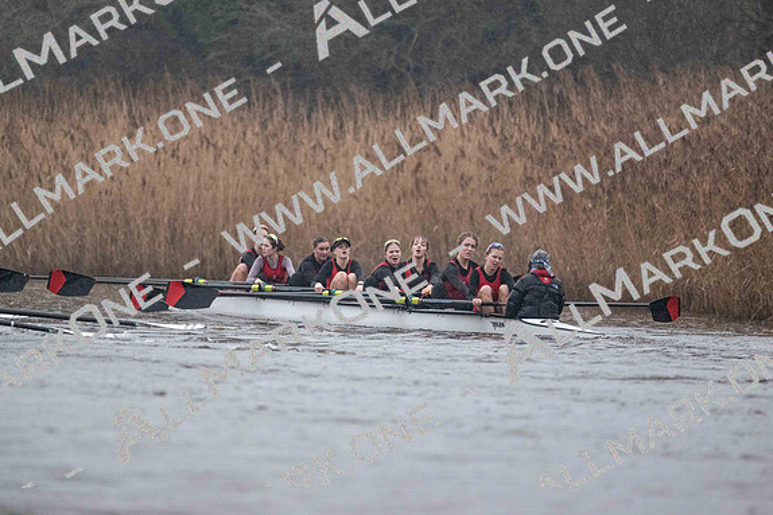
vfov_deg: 3.4
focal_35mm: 404
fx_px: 8676
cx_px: 388
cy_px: 258
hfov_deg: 5.1
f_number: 4.5
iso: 6400
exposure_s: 1/1600
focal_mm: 400
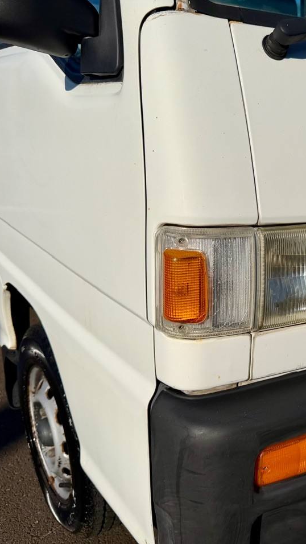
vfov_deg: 56.6
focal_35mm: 35
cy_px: 271
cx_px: 293
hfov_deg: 31.6
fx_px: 505
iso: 80
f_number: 1.78
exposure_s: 1/17544
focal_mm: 6.76
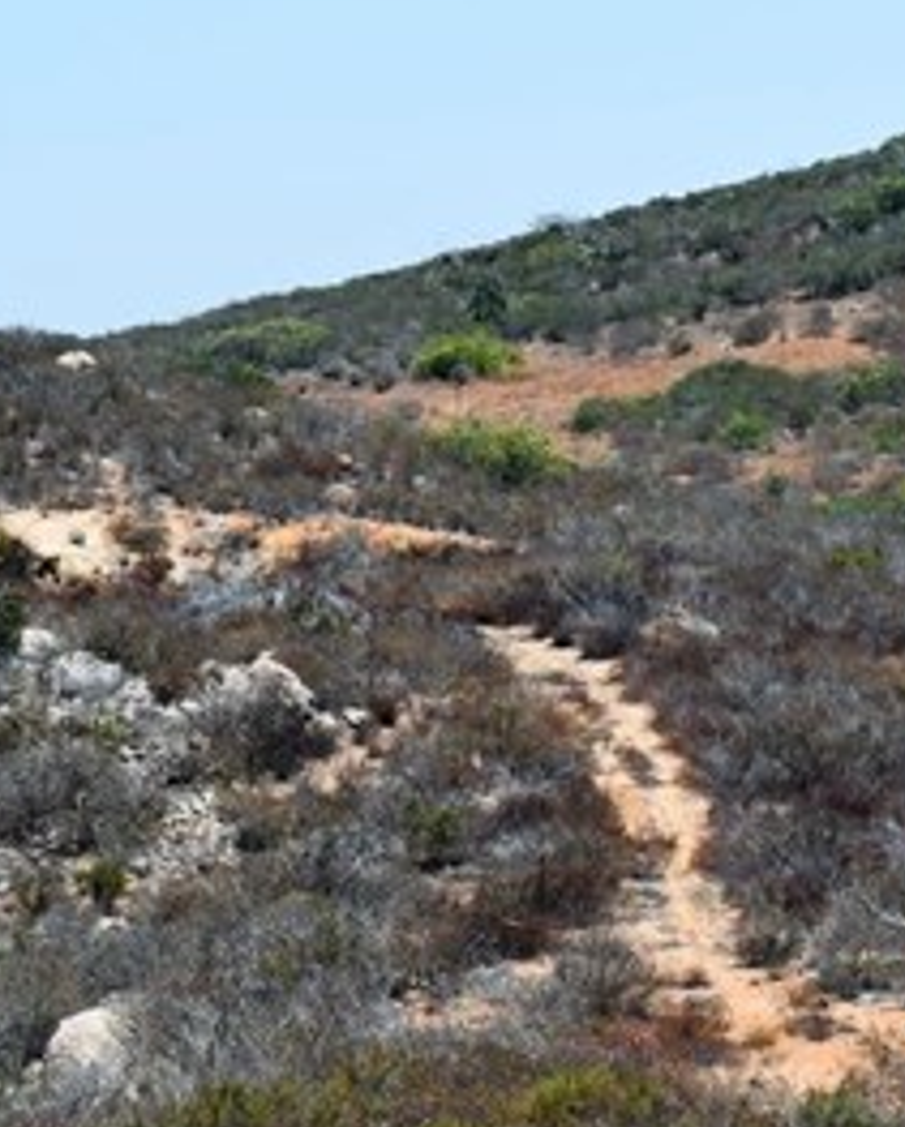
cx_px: 763
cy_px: 555
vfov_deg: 10.3
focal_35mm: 188
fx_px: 6288
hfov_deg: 8.2
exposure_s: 1/320
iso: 200
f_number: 9
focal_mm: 55
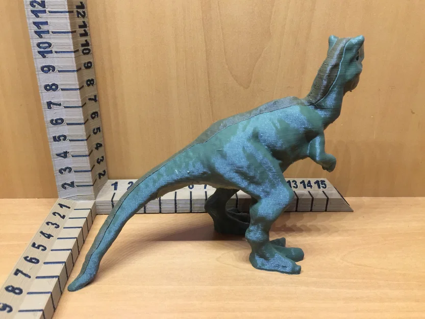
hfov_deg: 61.7
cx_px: 212
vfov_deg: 48.2
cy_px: 160
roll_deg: -1.5
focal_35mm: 29
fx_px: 356
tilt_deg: -24.0
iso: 100
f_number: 2.2
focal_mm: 4.15
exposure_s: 1/10
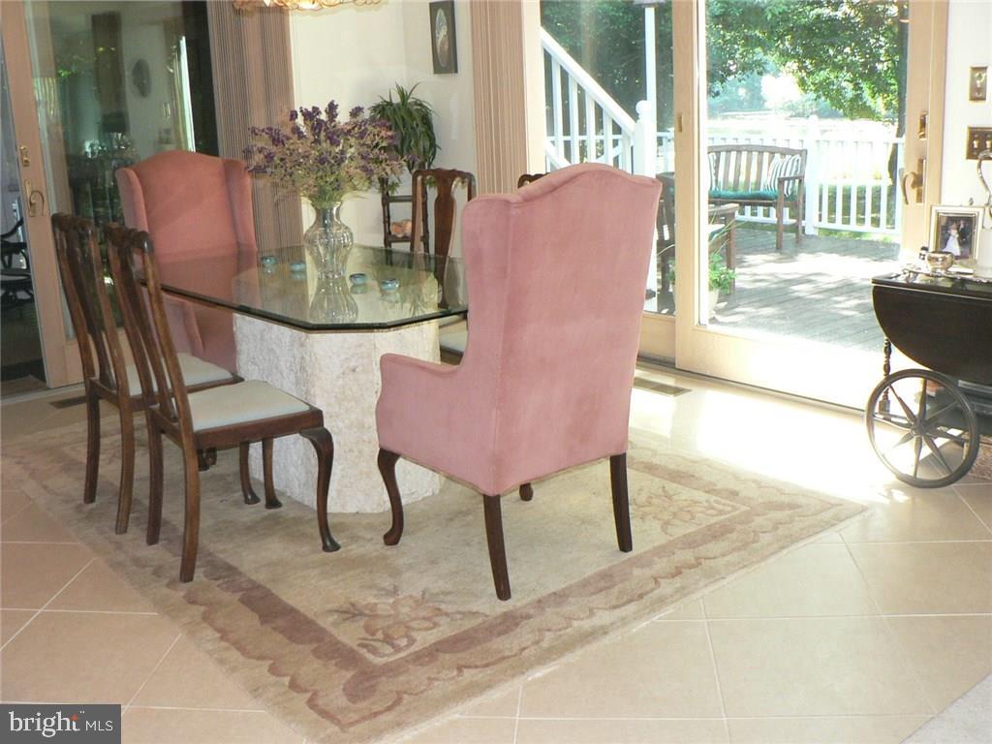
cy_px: 372
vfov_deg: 39.7
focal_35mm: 36
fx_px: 1032
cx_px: 496
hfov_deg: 51.4
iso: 300
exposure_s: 1/60
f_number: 2.8
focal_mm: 6
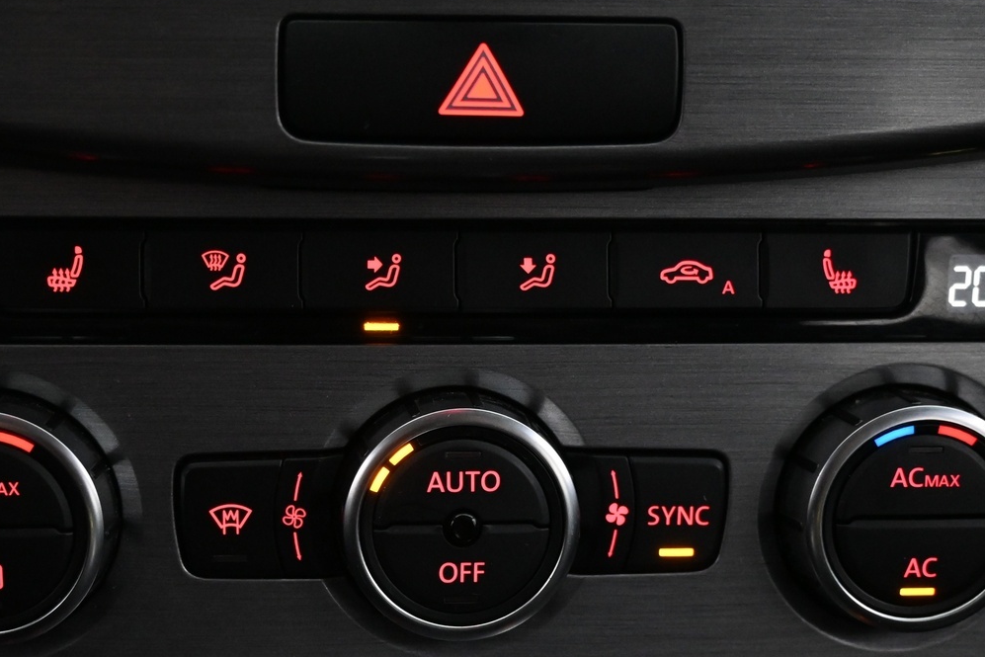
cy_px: 471
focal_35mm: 52
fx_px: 1434
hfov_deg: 37.8
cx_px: 400
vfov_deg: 25.6
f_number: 4
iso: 3600
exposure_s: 1/30
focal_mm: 21.5
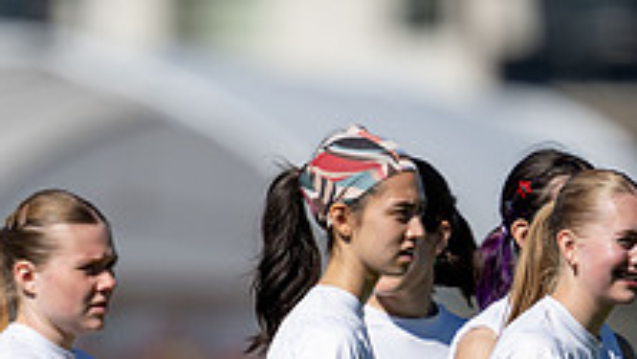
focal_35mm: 1697
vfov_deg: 0.7
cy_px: 483
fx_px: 28670
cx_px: 387
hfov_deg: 1.3
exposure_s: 1/2500
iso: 64
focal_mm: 400
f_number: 2.8
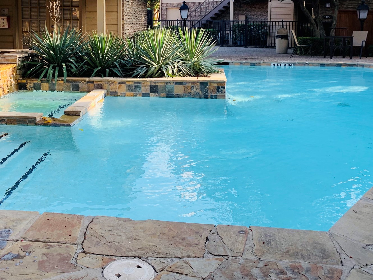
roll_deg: +0.0
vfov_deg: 35.2
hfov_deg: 46.1
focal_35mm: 40
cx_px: 126
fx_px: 431
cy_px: 72
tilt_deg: -5.8
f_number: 1.8
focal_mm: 4.25
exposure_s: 1/197
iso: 25
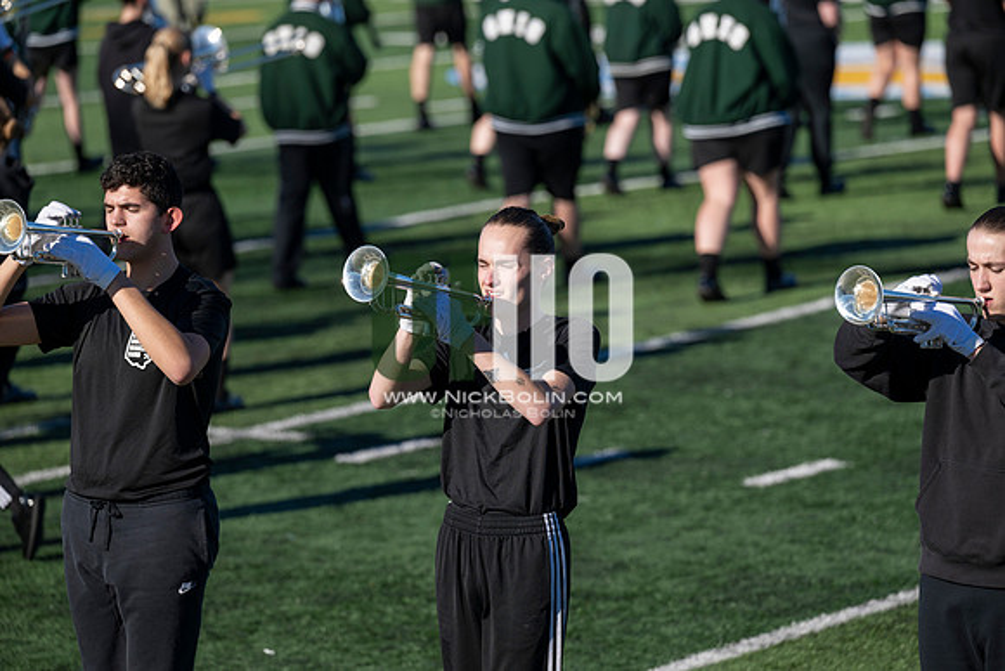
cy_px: 336
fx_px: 5584
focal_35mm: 200
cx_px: 502
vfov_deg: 6.9
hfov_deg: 10.3
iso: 160
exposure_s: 1/2000
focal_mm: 200
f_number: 4
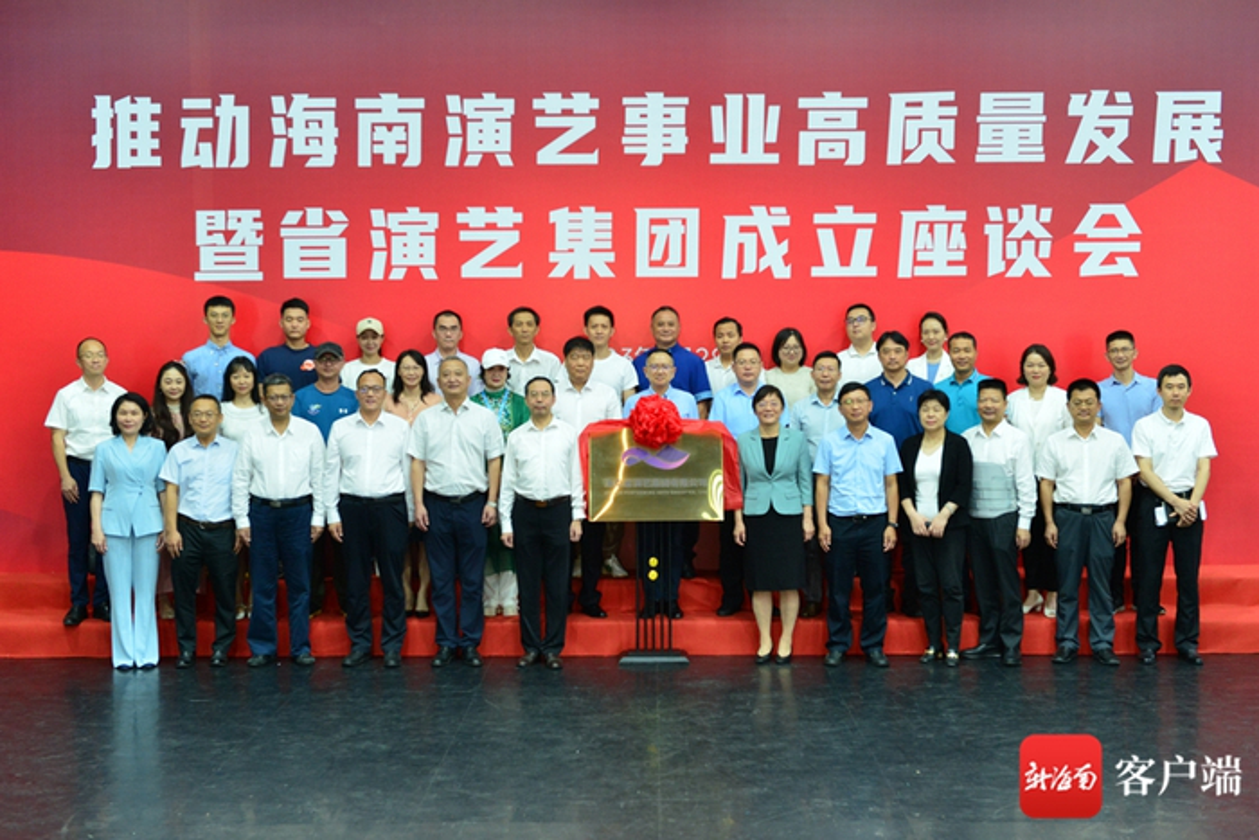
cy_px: 420
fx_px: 1539
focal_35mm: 44
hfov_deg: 44.5
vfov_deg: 30.5
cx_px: 630
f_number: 4
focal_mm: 44
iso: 2200
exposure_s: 1/200
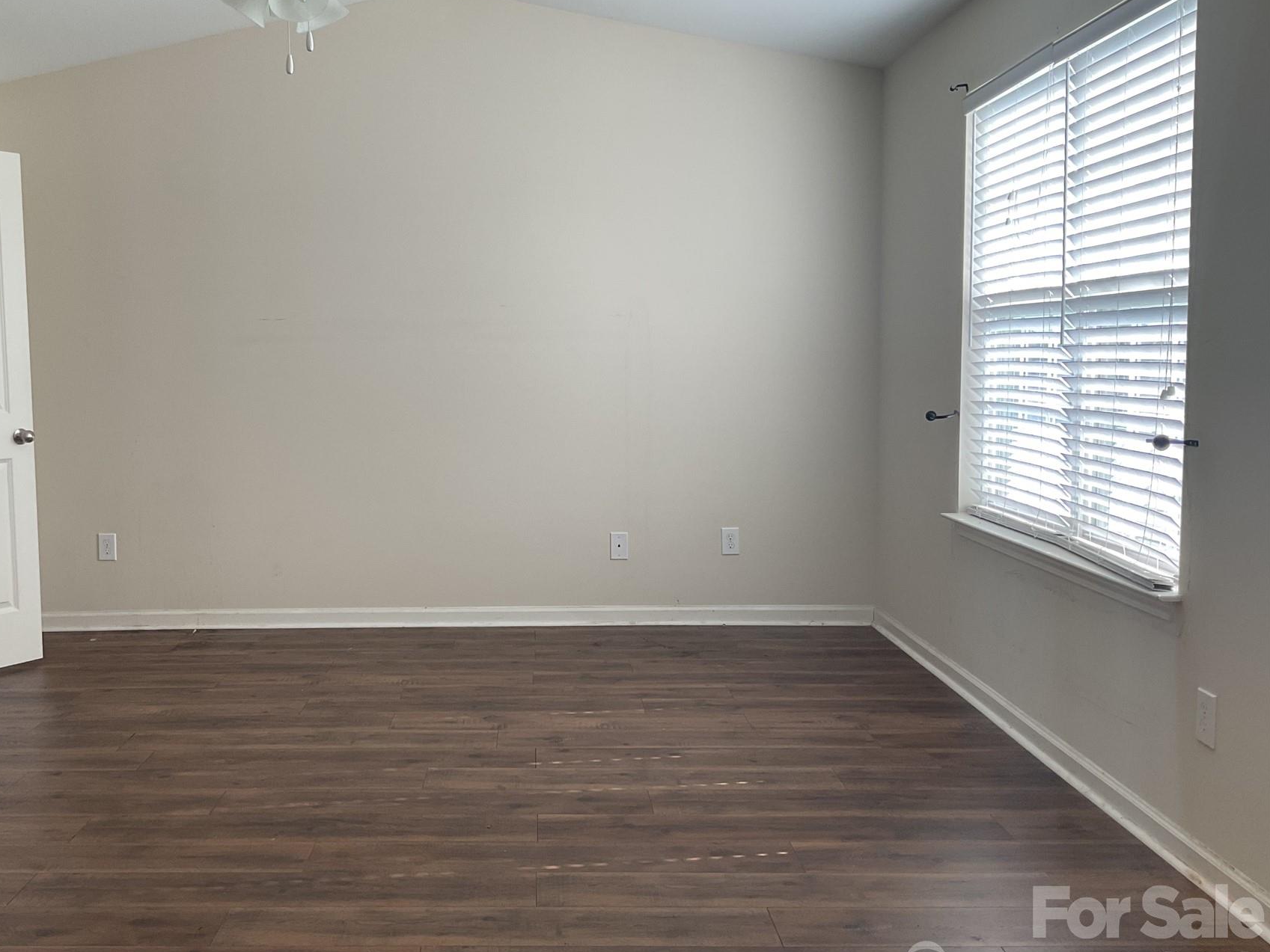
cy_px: 458
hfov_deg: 52.3
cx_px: 505
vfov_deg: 40.7
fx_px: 1284
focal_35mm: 35
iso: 40
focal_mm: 3
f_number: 1.8
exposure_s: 1/120
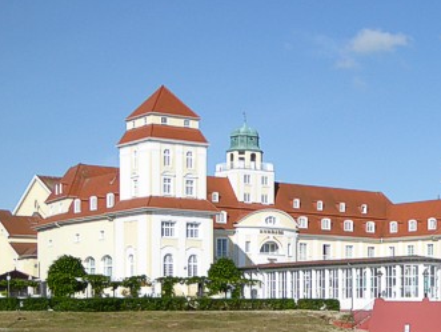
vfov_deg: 13.1
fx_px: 1416
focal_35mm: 111
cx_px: 428
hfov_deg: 17.3
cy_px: 362
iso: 100
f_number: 4
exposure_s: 1/1000
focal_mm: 8.4
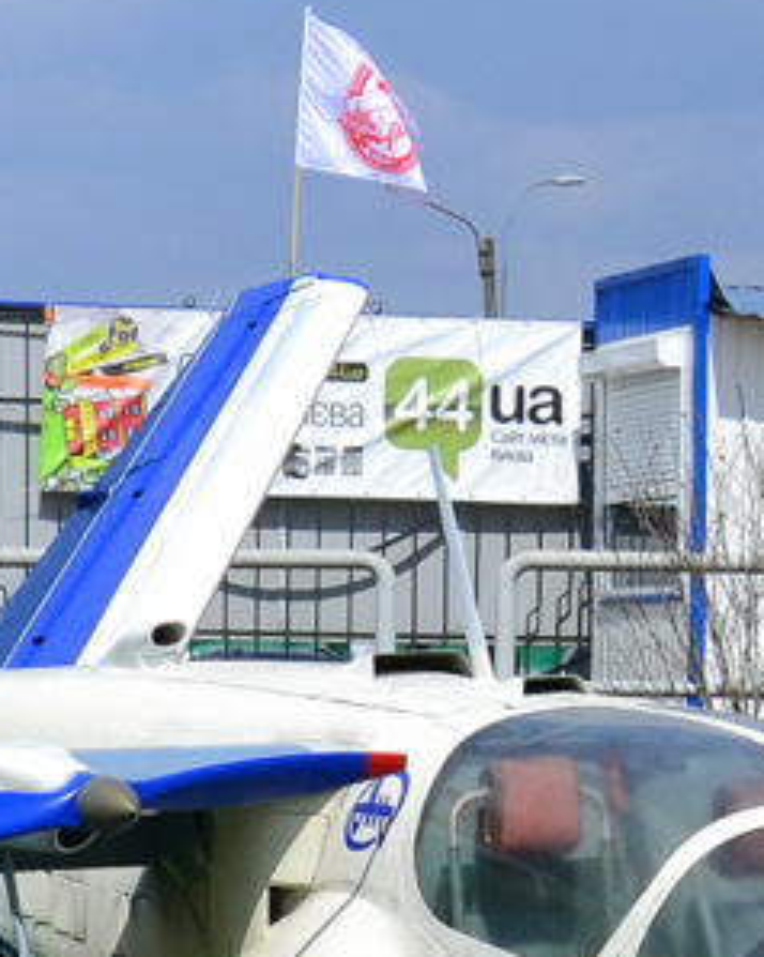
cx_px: 501
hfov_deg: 10.9
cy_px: 644
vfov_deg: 13.6
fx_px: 4015
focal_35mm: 142
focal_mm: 25
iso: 320
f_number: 11
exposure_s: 1/500
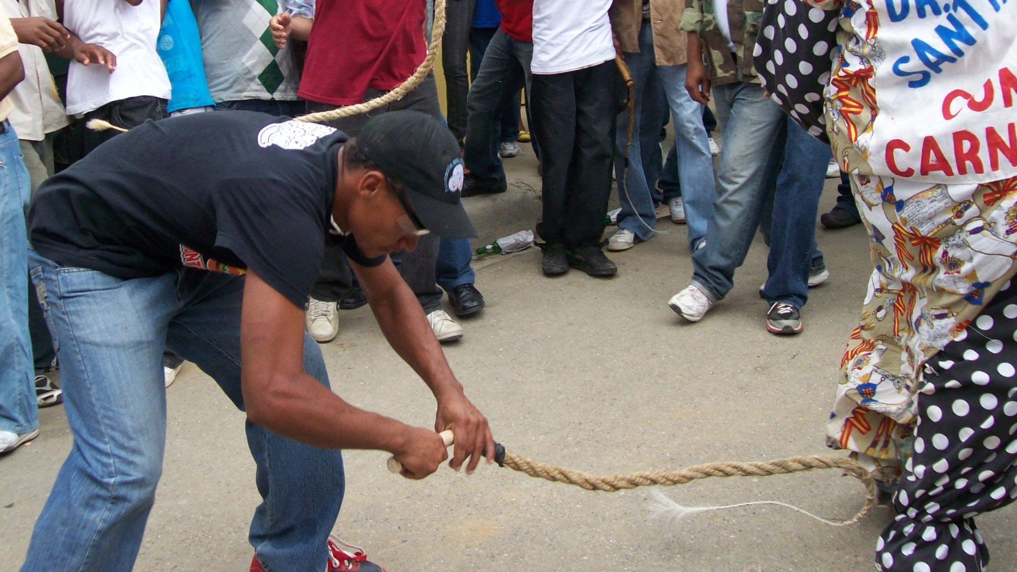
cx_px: 477
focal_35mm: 46
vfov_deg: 25.7
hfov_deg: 44.6
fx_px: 1240
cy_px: 158
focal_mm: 6
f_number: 2.7
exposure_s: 1/368
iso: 80
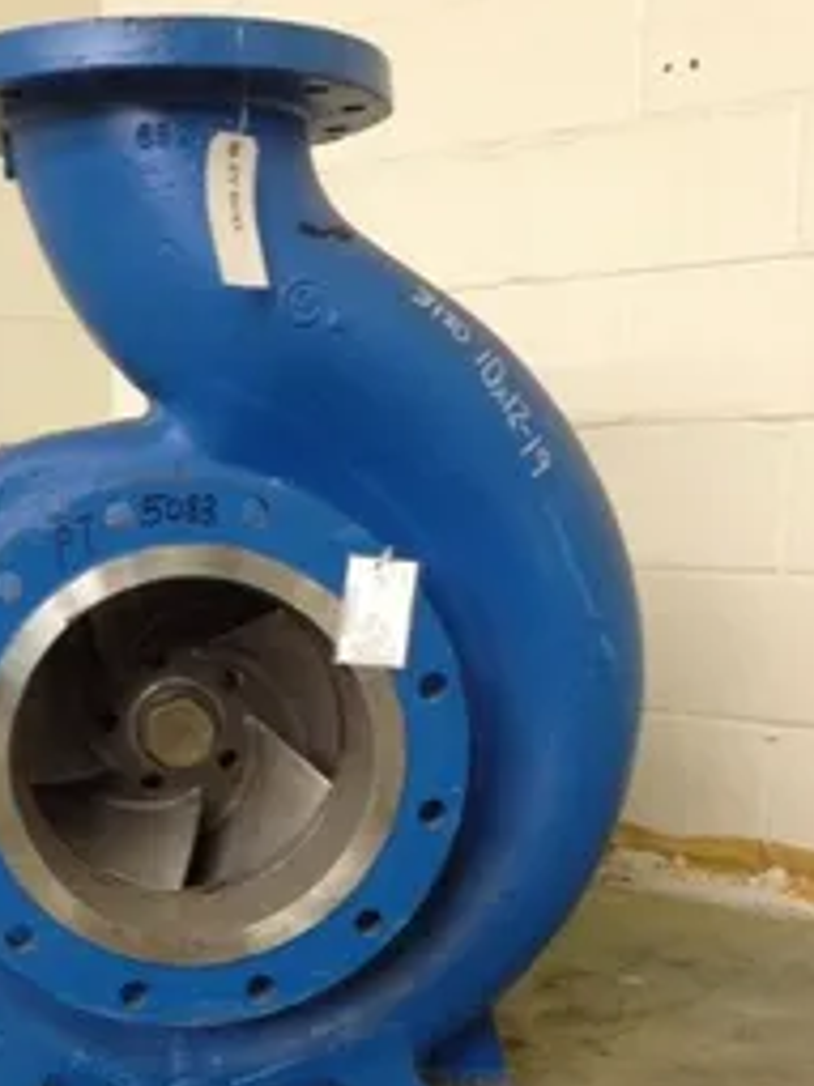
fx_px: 1726
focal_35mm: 55
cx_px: 183
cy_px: 767
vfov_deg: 34.5
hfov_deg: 26.1
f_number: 2.4
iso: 200
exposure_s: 1/20
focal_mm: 4.28
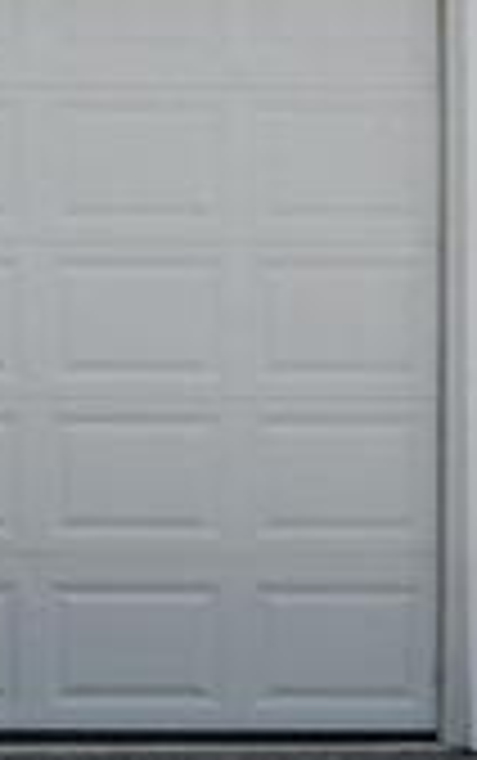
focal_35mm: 191
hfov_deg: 6.2
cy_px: -227
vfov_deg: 10.7
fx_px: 3963
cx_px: -1076
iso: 100
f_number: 9
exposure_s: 1/100
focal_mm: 21
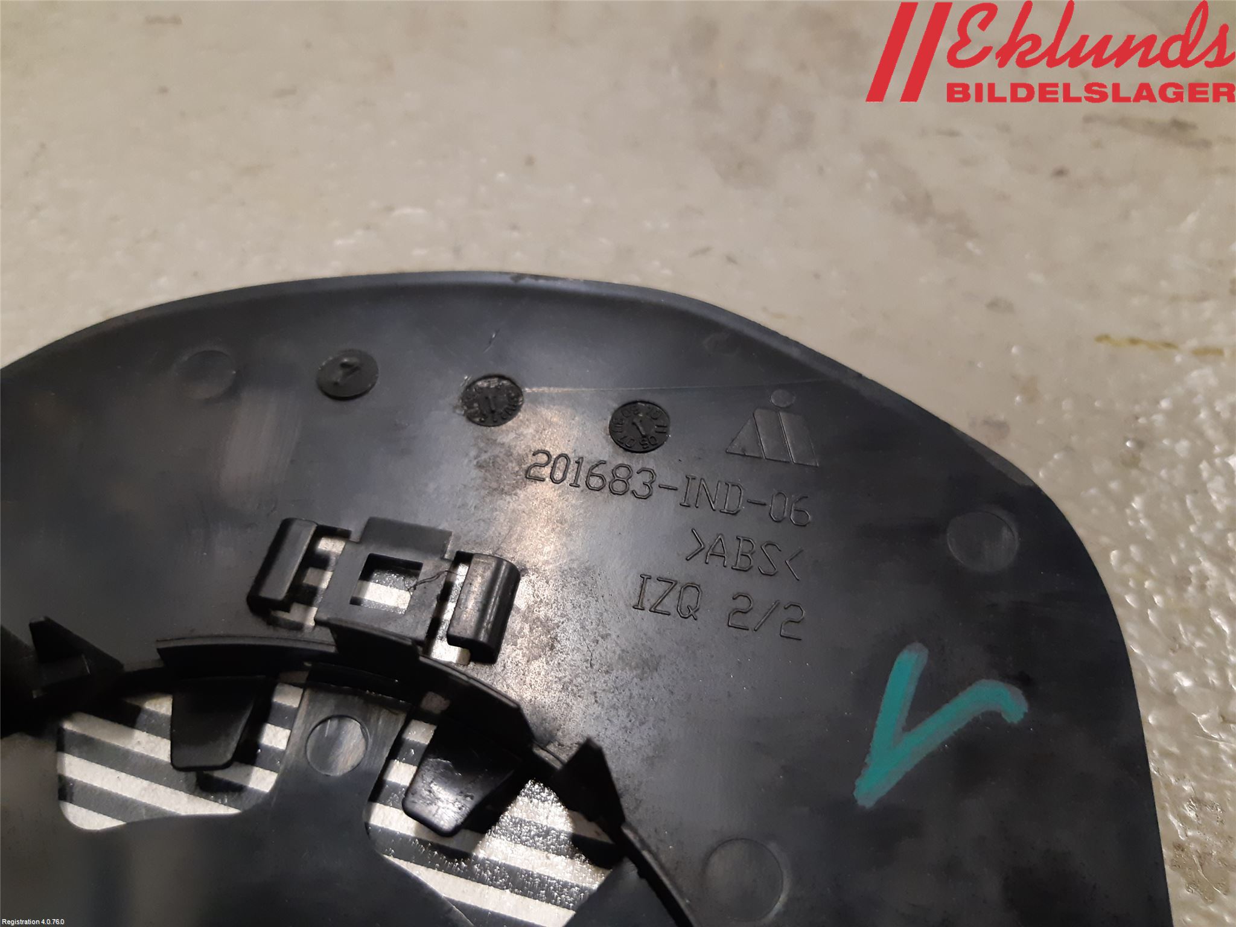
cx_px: 618
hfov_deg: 67.3
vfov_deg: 53.1
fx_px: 928
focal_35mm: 26
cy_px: 464
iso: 200
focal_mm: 3.93
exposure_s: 1/50
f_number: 1.7
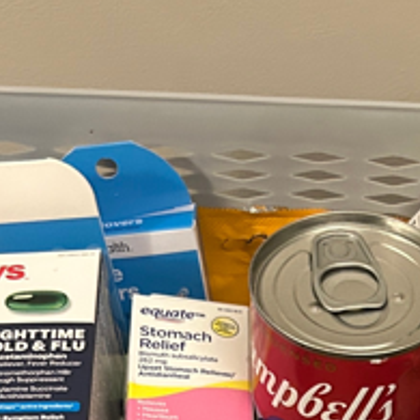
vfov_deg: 14.6
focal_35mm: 106
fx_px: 1455
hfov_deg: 16.1
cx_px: 407
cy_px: 725
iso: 500
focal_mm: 5.7
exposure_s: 1/40
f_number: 1.5
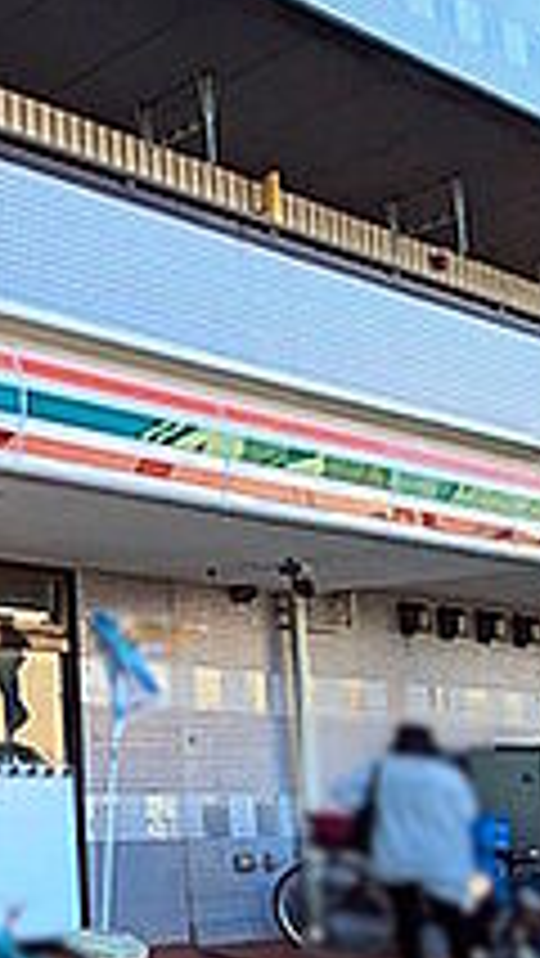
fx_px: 1093
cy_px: 634
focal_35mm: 43
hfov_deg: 17.4
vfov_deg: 46.6
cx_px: -603
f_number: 2.2
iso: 50
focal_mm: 1.83
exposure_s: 1/1504
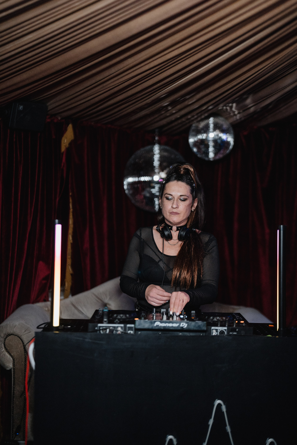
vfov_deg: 39.6
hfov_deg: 27.0
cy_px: 222
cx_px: 148
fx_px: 619
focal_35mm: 50
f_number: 1.2
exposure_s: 1/1000
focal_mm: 50
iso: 3200
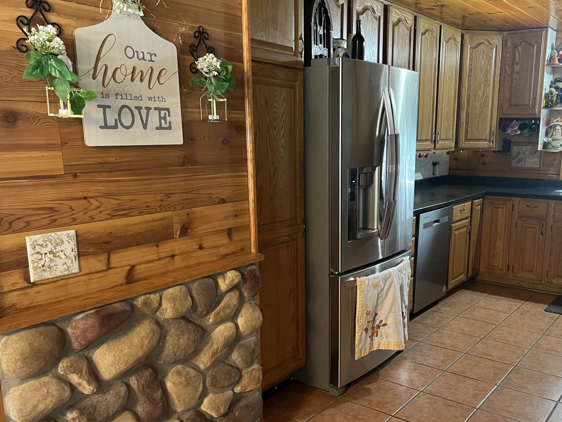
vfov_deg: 42.8
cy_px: 244
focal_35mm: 33
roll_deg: -0.1
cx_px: 343
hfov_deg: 54.9
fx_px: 536
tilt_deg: -13.1
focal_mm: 5.7
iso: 500
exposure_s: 1/40
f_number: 1.5
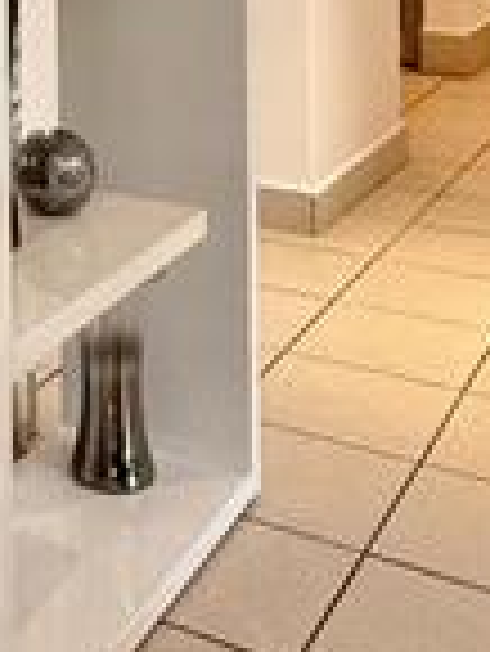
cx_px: -189
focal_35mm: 77
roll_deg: +1.0
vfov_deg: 22.7
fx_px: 1451
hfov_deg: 17.7
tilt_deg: -0.8
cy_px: -184
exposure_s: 1/100
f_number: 2.2
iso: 320
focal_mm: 2.22
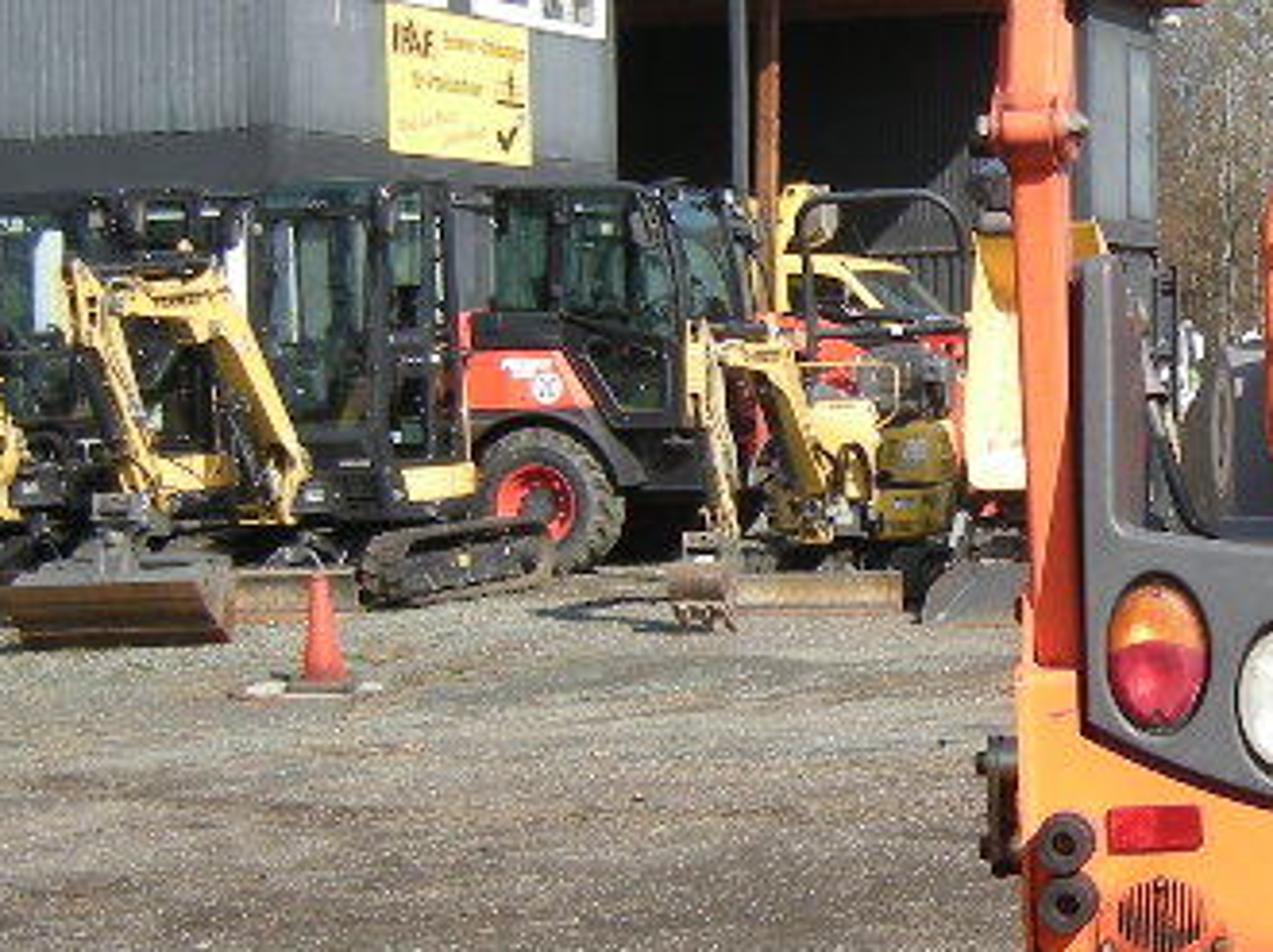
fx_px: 3197
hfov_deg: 21.4
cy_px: 524
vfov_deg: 16.9
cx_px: 1373
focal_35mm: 87
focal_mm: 4.7
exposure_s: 1/193
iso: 64
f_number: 5.6
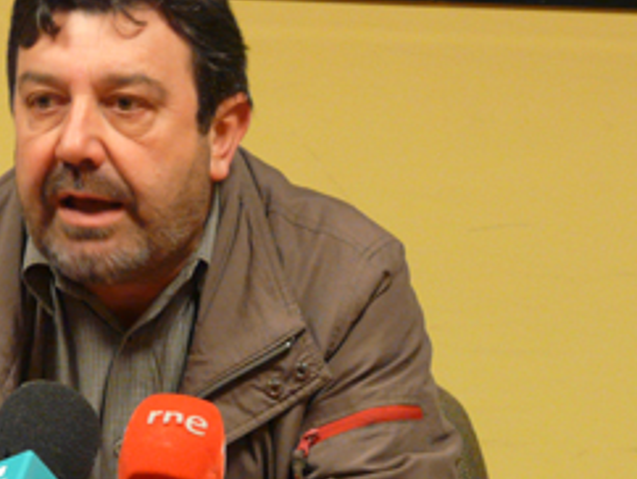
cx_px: 133
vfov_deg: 4.9
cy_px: 325
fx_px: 5563
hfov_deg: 6.5
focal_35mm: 302
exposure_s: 1/8
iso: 200
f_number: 3.6
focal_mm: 22.1
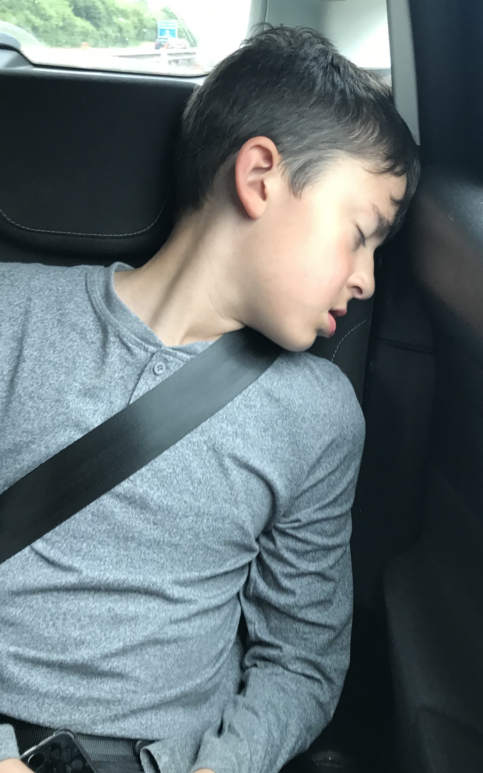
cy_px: 422
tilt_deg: -24.7
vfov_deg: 53.9
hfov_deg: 35.3
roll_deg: -4.3
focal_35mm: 36
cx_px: 268
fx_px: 758
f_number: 1.8
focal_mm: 3.99
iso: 32
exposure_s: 1/33
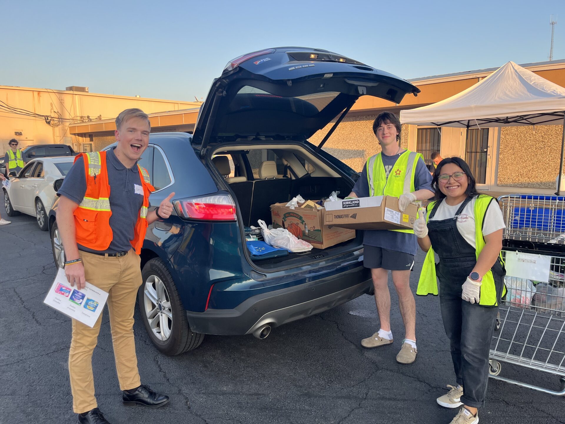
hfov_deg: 67.3
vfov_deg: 53.1
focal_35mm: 26
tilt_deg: -5.7
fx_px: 424
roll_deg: +0.3
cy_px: 212
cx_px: 282
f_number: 1.6
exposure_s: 1/421
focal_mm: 5.1
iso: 50
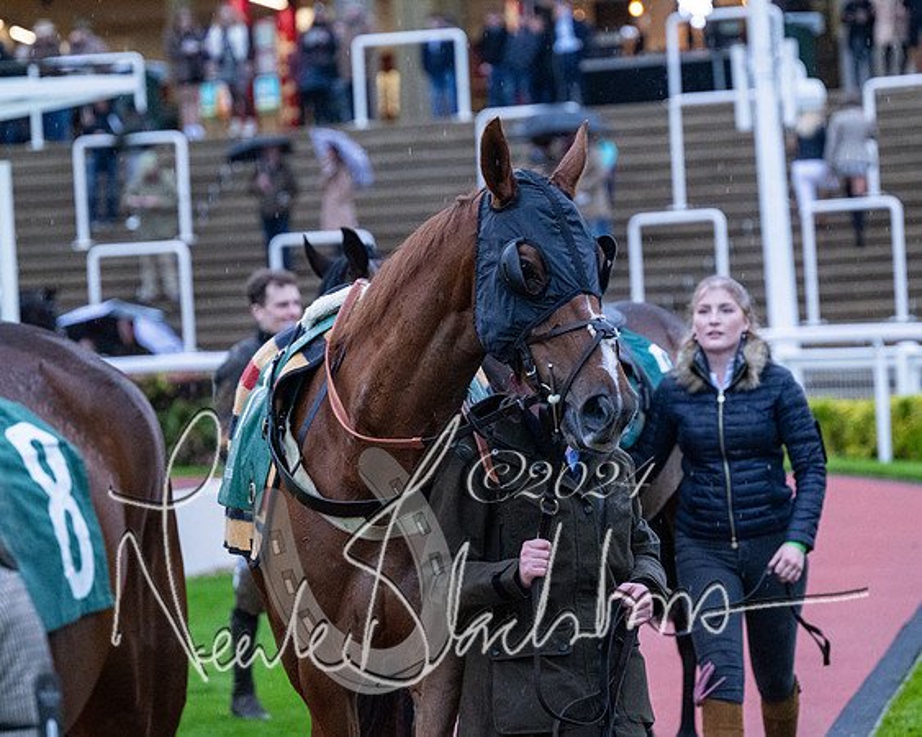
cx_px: 560
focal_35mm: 166
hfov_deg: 11.6
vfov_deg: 9.3
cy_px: 337
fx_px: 4538
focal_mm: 125
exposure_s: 1/500
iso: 3200
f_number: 4
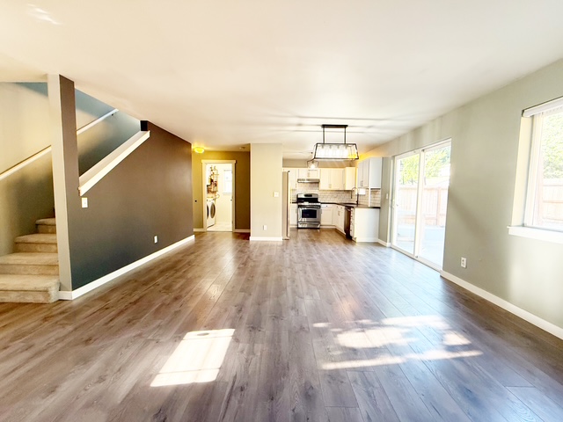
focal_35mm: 14
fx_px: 228
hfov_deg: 102.1
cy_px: 211
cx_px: 282
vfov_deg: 85.7
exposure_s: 1/120
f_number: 2.2
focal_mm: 2.22
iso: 320
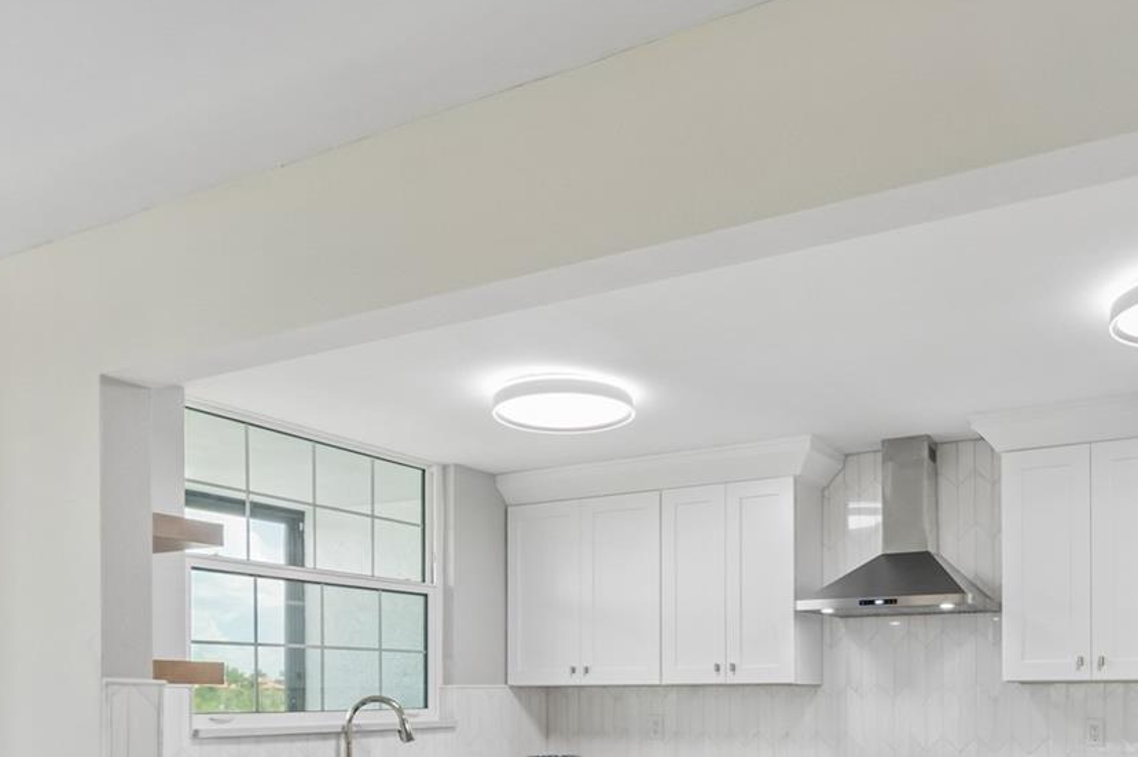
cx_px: 735
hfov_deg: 62.5
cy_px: 680
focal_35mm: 29
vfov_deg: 41.4
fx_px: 916
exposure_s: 1/5
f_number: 7.1
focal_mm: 10
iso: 100
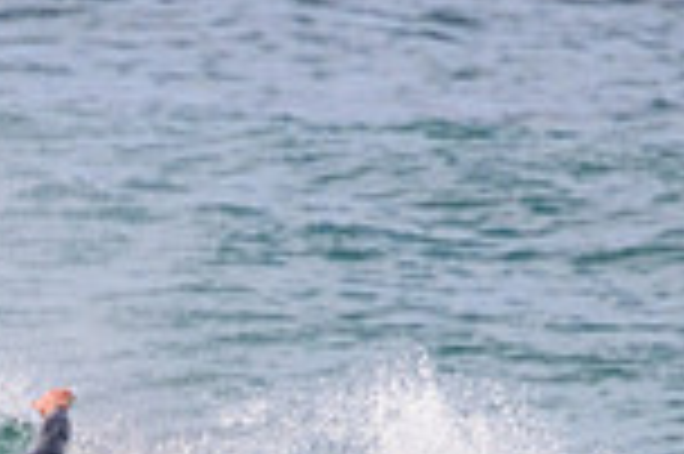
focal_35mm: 3062
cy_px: 744
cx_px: 122
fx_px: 58115
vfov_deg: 0.4
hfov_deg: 0.7
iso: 1400
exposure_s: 1/2000
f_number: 11
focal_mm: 800
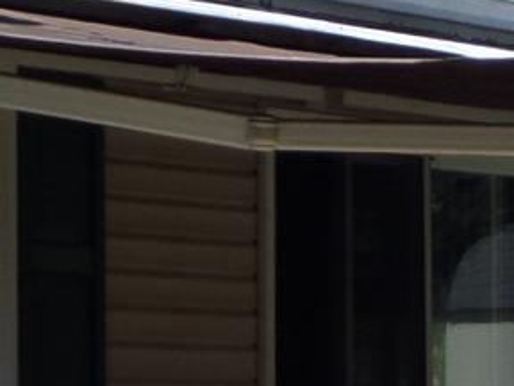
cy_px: 508
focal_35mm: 292
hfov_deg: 6.8
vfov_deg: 5.1
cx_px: 457
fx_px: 4336
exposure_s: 1/750
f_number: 3.6
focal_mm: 6.8
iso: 100
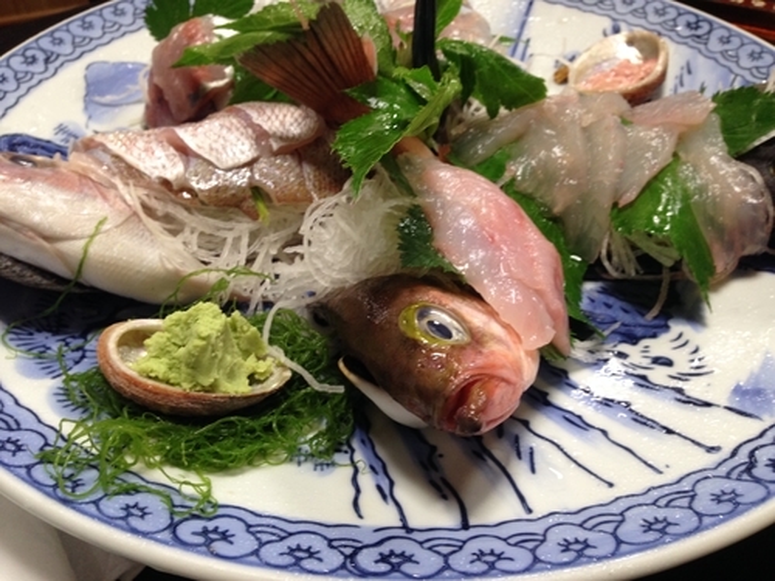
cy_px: 290
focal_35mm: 33
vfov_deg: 42.9
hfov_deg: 55.4
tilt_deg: -41.2
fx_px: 739
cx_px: 388
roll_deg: +2.6
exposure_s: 1/20
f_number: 2.4
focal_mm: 4.12
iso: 80
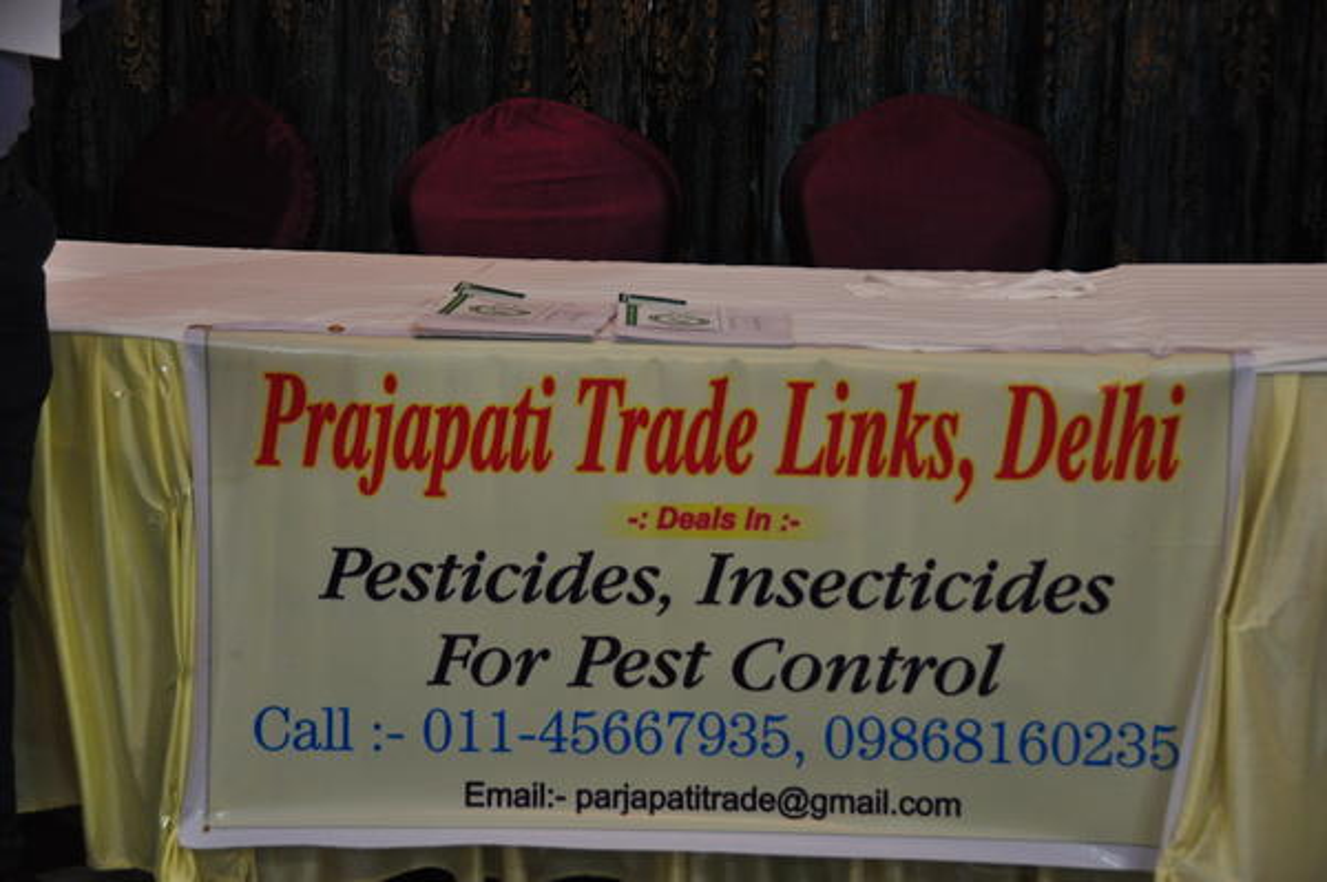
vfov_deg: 15.2
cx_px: 664
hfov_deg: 22.6
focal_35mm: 90
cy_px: 441
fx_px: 3315
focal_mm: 60
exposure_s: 1/50
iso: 800
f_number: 5
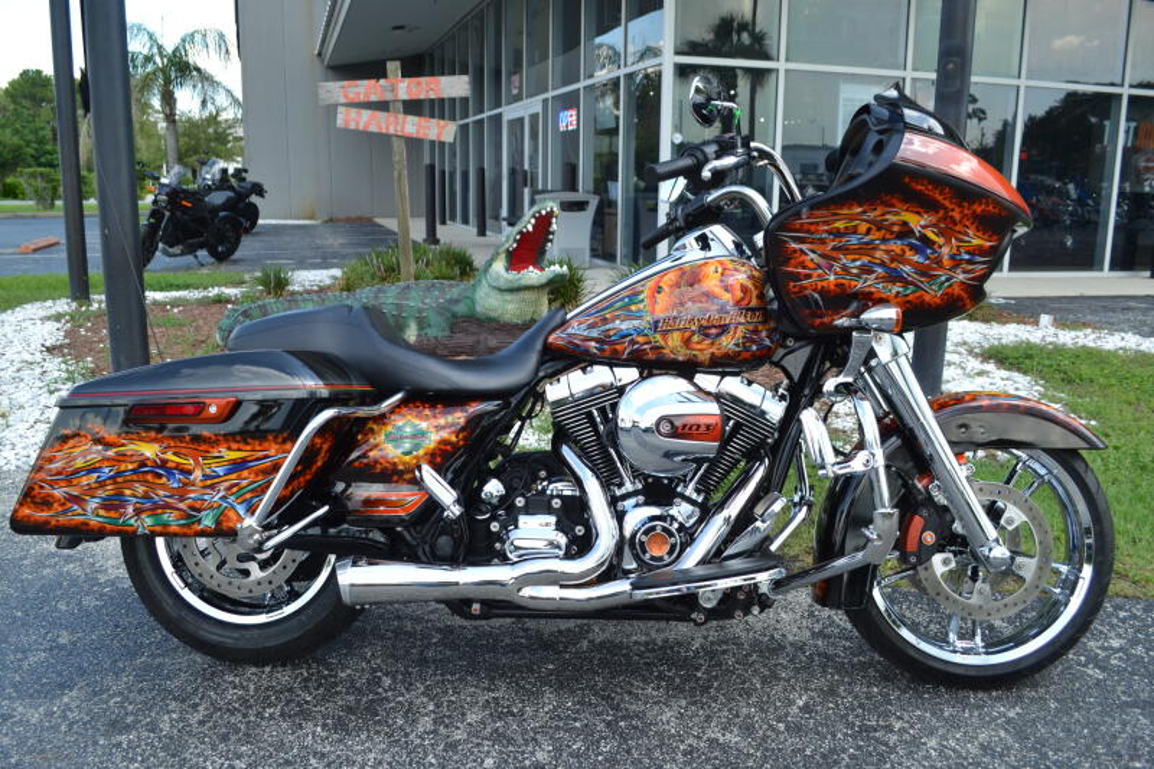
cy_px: 384
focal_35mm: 30
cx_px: 577
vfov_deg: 43.6
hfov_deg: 61.9
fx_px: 961
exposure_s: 1/125
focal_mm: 20
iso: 100
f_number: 5.6
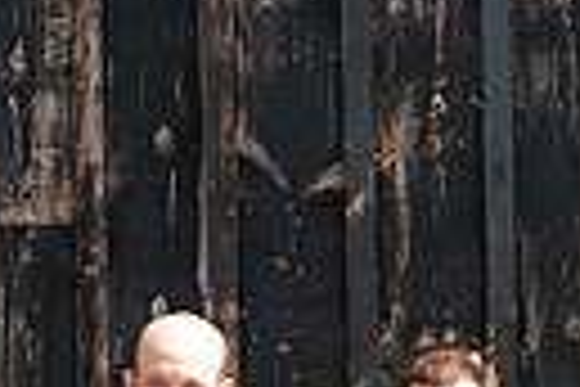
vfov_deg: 4.9
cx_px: 949
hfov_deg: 7.3
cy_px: 763
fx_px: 4430
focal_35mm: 275
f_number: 4.5
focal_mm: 61
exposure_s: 1/1000
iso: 400
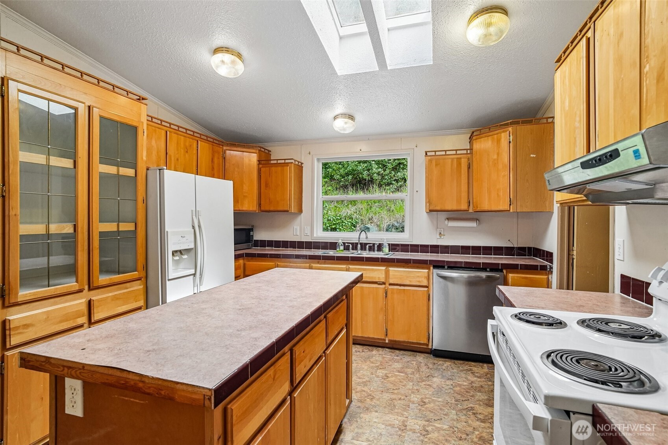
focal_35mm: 16
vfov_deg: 73.7
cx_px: 334
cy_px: 222
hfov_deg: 96.7
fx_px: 297
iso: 1600
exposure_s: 1/100
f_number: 8
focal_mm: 16
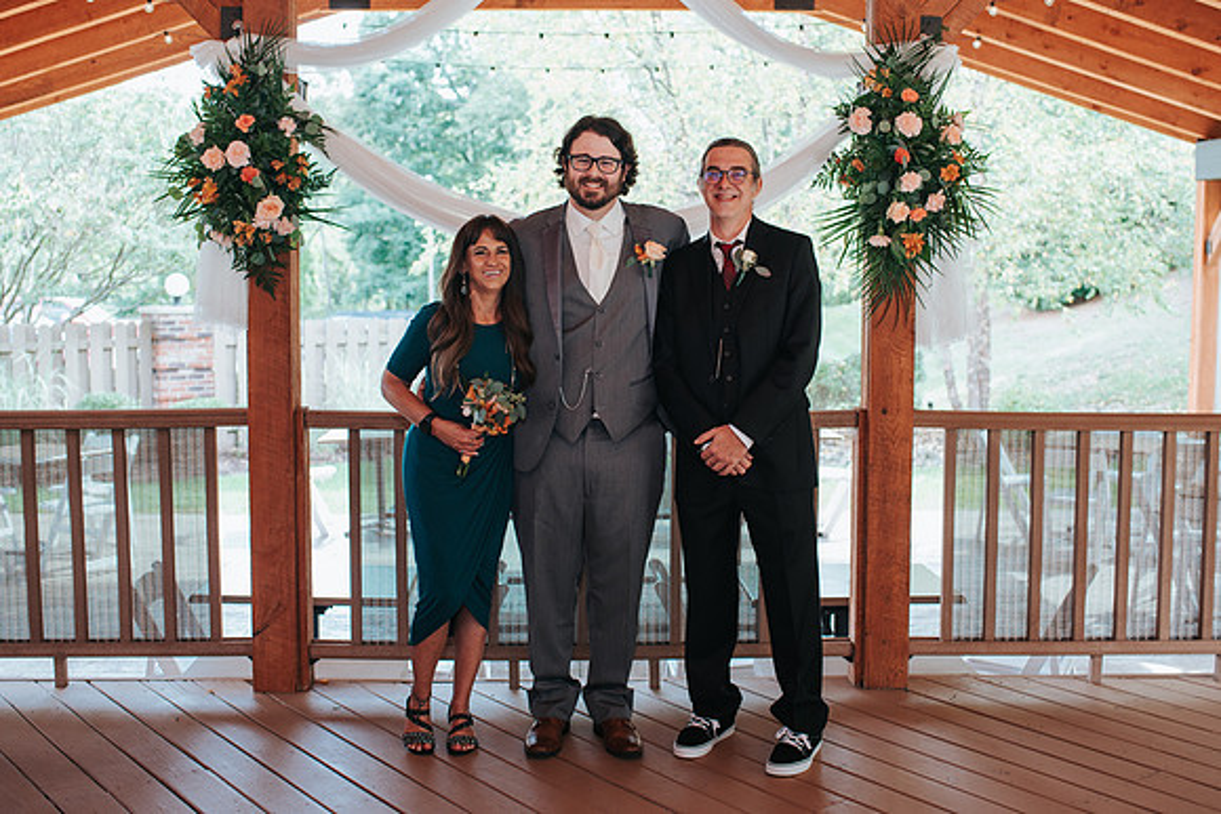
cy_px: 367
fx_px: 1431
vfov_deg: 31.8
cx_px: 611
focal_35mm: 42
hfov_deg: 46.2
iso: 250
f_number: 3.2
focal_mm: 35
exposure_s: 1/200
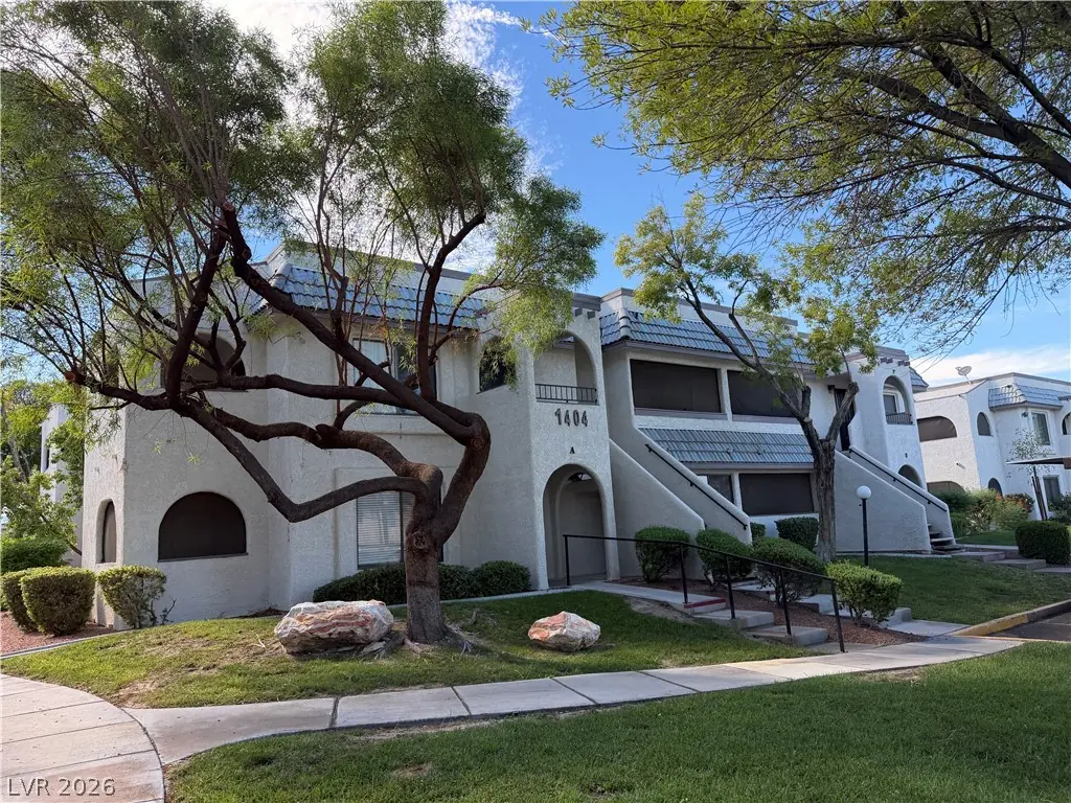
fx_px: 743
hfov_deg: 71.6
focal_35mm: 24
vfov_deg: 56.8
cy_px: 402
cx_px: 536
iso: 100
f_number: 1.78
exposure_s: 1/1156
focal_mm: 6.76
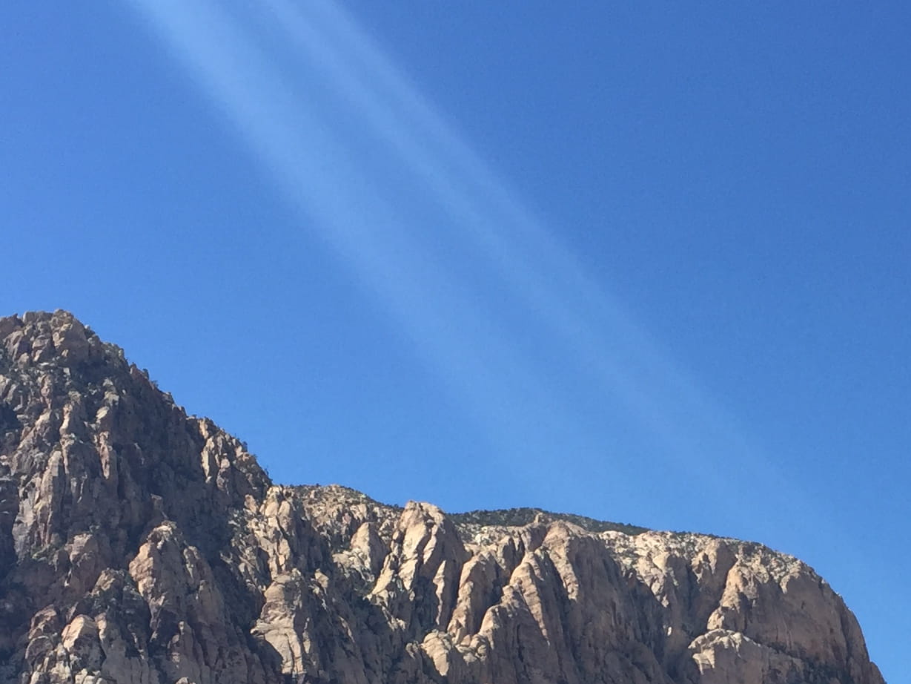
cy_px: 700
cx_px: 712
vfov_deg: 18.6
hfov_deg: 25.0
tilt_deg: +13.9
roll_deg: -2.2
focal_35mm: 77
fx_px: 2027
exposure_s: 1/1799
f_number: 2.2
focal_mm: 4.15
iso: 32
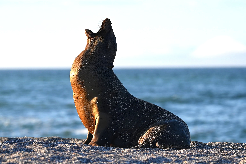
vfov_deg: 8.1
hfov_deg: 12.1
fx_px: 1161
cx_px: 123
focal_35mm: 170
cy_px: 82
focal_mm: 170
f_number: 4.8
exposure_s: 1/2000
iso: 400
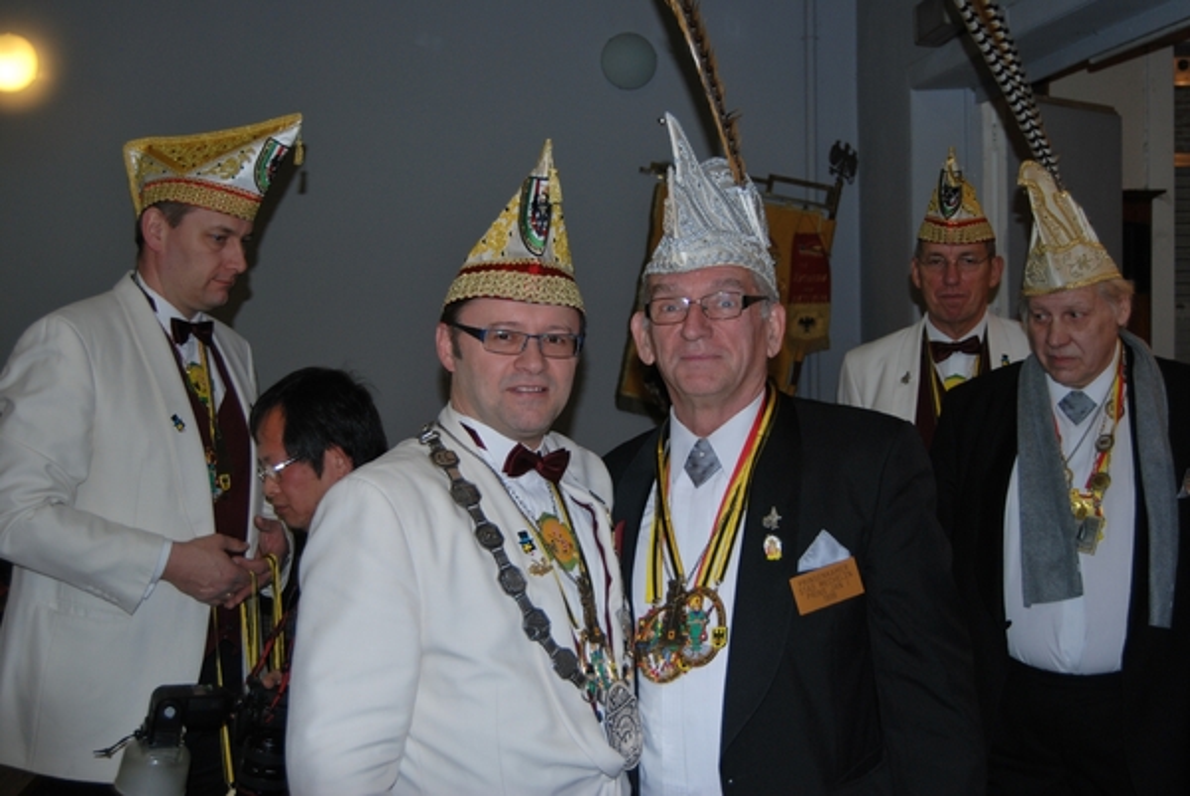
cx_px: 595
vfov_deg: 29.0
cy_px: 398
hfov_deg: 42.3
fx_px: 1538
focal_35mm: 46
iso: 200
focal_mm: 31
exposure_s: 1/60
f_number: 4.5
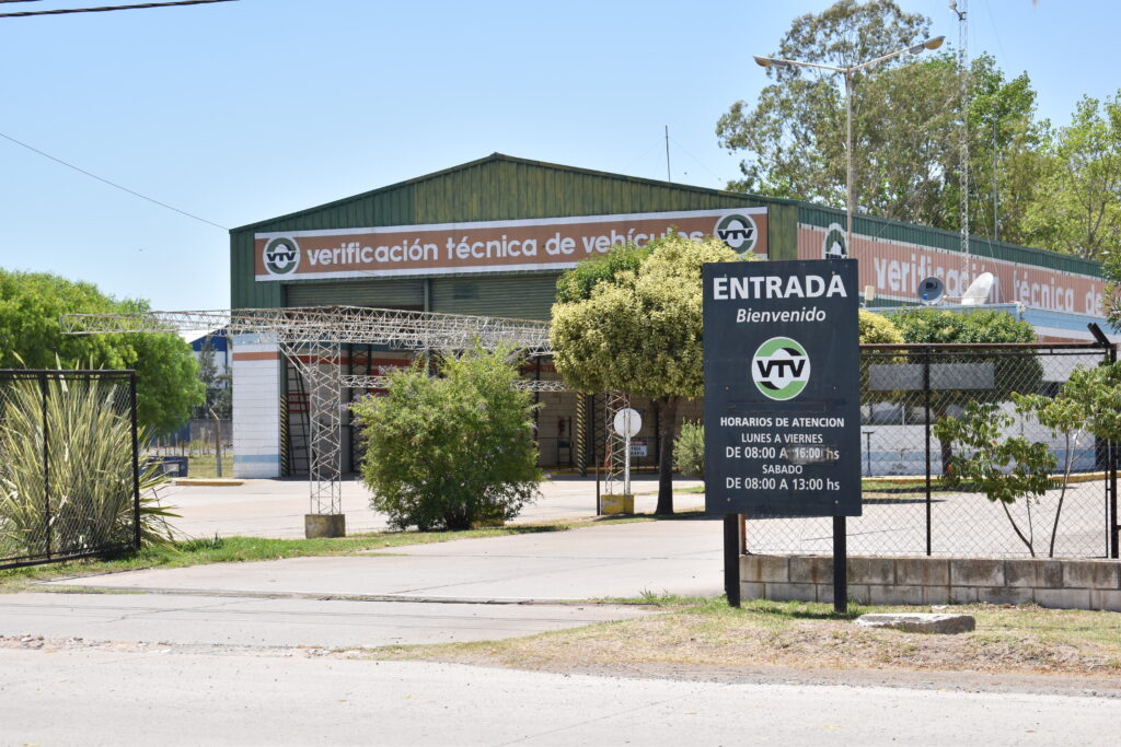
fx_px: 2569
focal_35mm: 82
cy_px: 374
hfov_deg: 24.6
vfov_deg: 16.6
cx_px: 560
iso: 200
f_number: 5.6
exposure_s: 1/640
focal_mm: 55
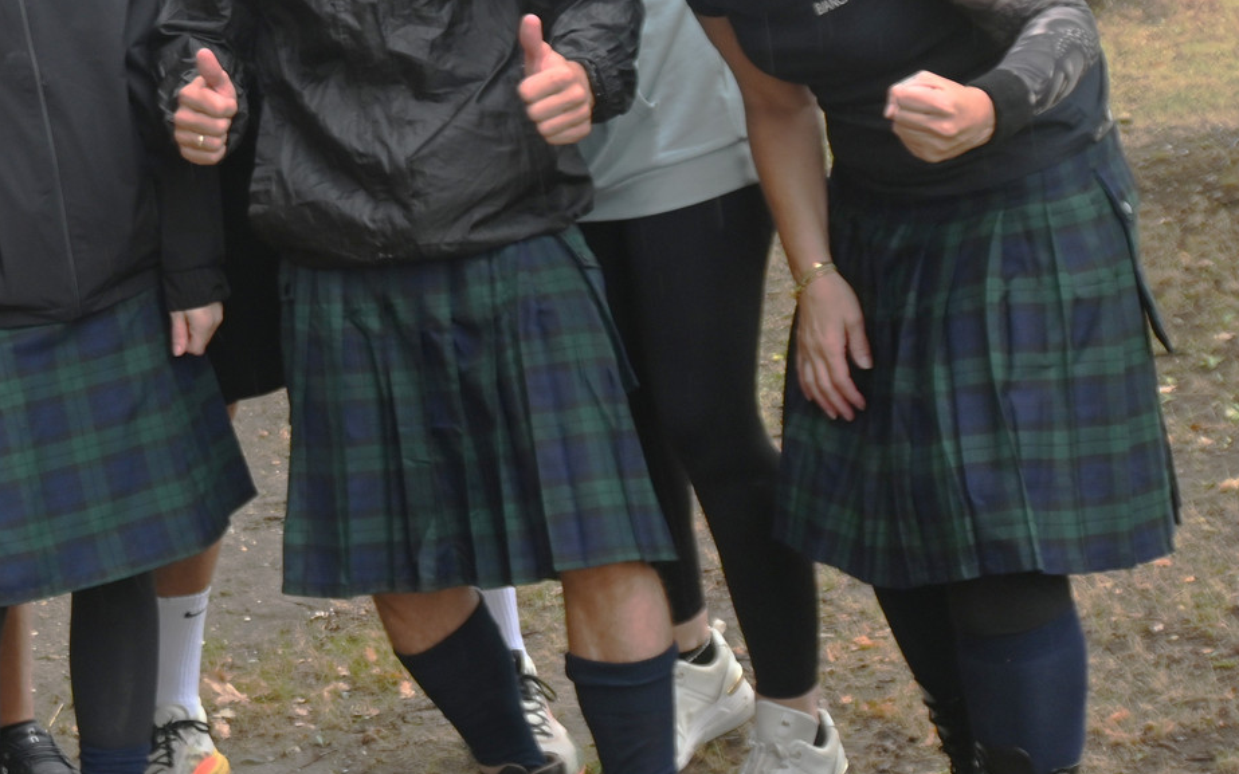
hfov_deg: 22.5
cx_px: 50
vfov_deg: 14.5
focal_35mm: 89
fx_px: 3005
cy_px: 82
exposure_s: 1/125
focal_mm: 28
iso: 400
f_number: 4.5
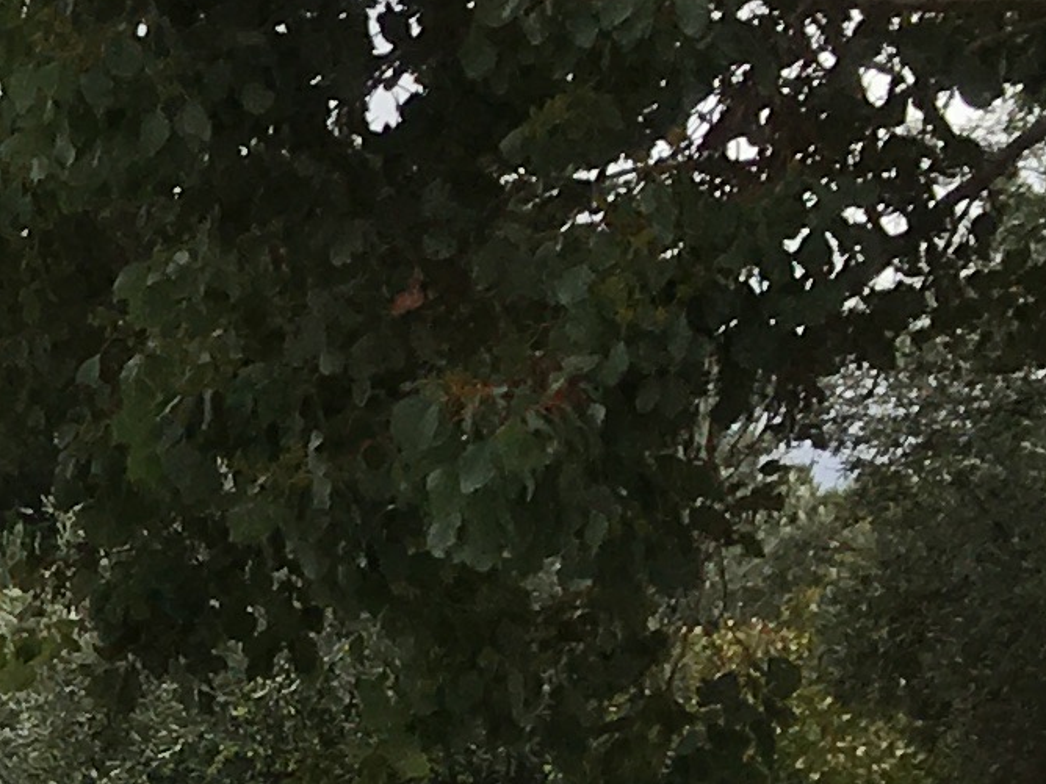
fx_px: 5288
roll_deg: -2.7
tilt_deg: -7.4
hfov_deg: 10.0
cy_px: 1548
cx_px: -1430
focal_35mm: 175
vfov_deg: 8.1
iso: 25
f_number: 2.2
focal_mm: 4.15
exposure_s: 1/1040
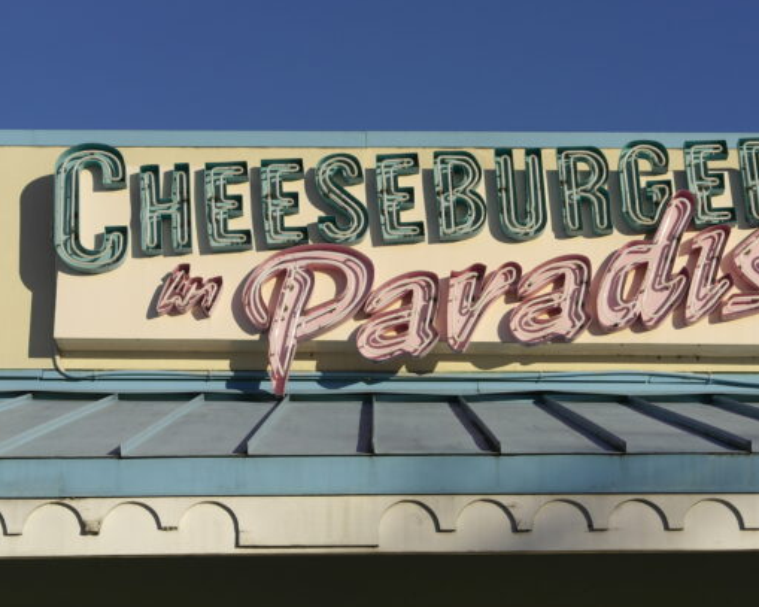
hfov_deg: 17.6
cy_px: 246
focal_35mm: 109
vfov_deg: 14.1
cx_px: 452
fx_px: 2448
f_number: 9
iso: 100
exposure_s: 1/320
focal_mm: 50
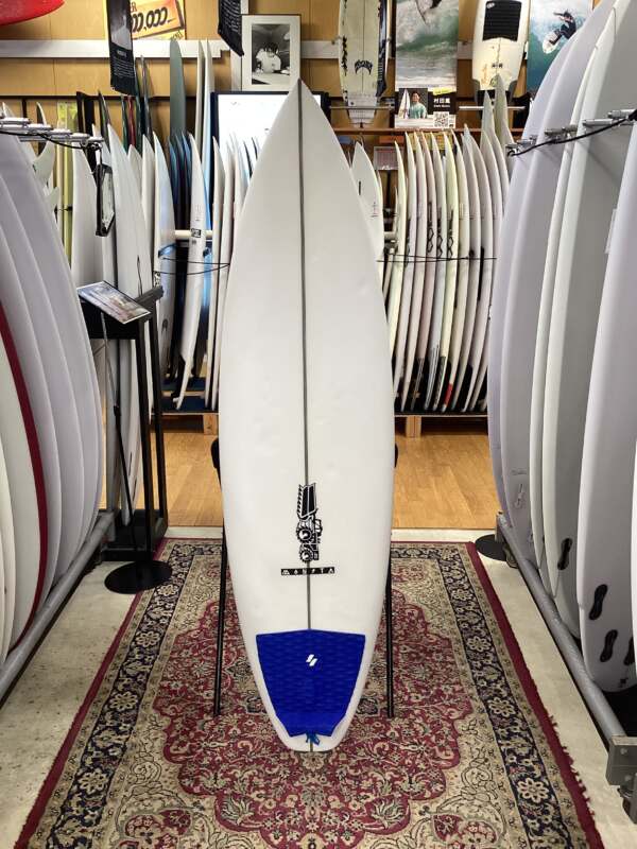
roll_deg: +0.1
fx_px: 761
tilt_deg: -17.8
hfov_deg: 45.4
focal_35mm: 31
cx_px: 318
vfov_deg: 58.4
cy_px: 424
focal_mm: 3.3
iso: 80
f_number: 2.4
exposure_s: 1/50
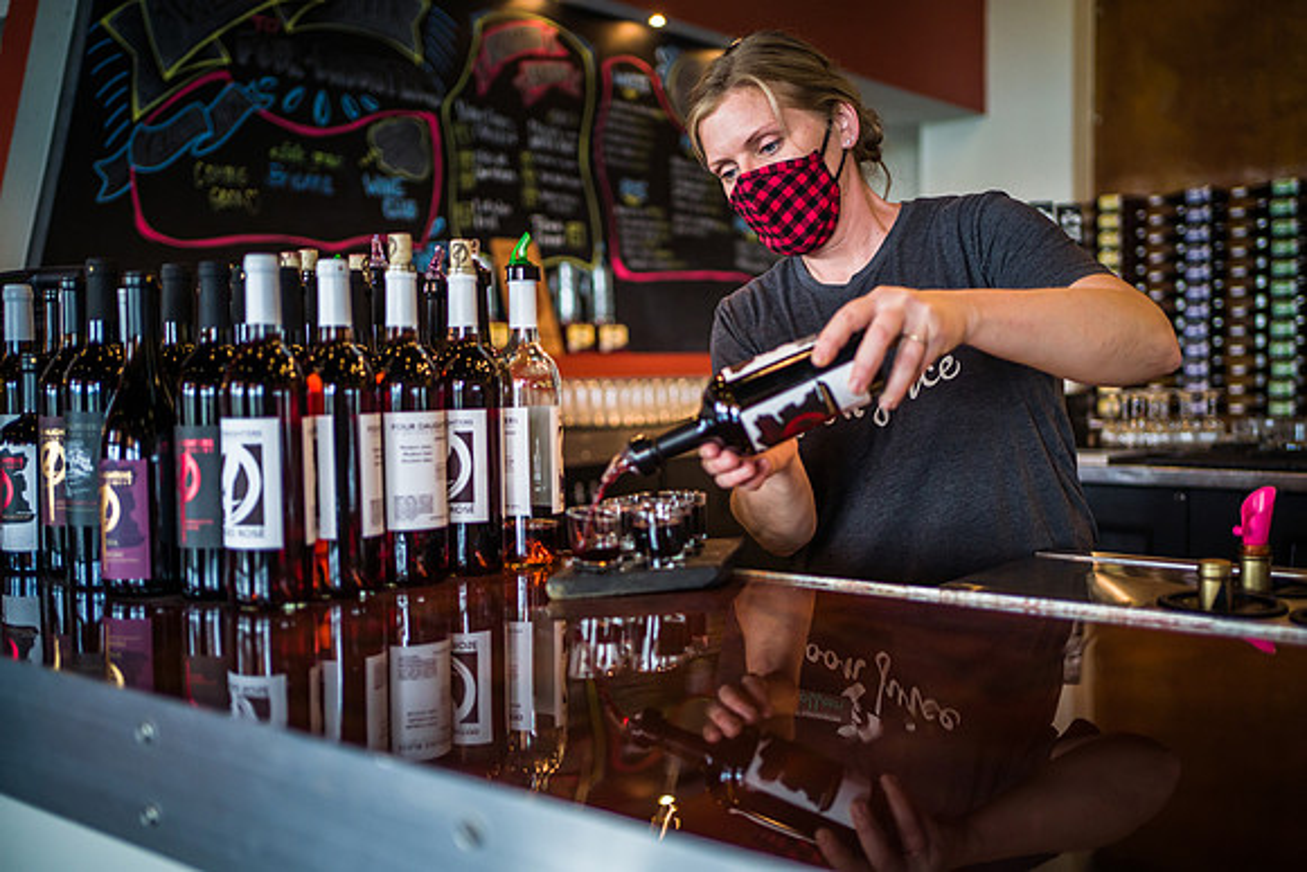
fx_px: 1288
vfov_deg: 37.4
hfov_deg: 53.8
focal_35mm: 35
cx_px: 654
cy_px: 436
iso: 2500
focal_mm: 35
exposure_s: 1/800
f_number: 1.8
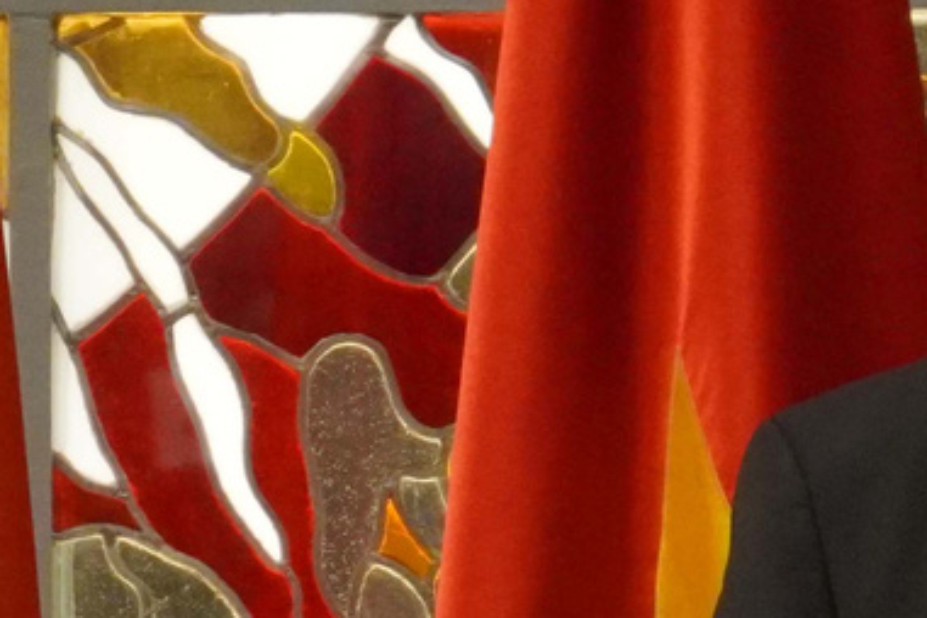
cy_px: 945
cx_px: 109
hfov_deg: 2.3
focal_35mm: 907
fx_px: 23344
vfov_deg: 1.5
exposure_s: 1/200
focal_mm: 115
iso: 3200
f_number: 6.3
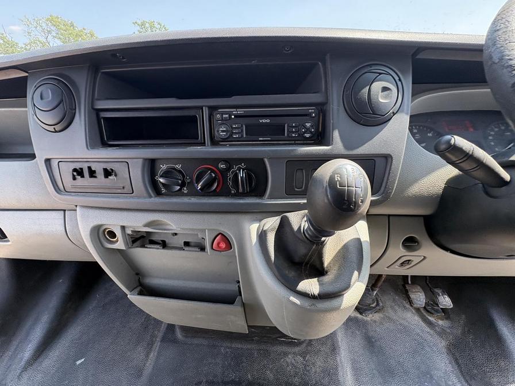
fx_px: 208
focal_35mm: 14
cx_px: 258
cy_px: 193
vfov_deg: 85.7
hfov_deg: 102.1
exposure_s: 1/143
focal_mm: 2.22
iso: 80
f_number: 2.2
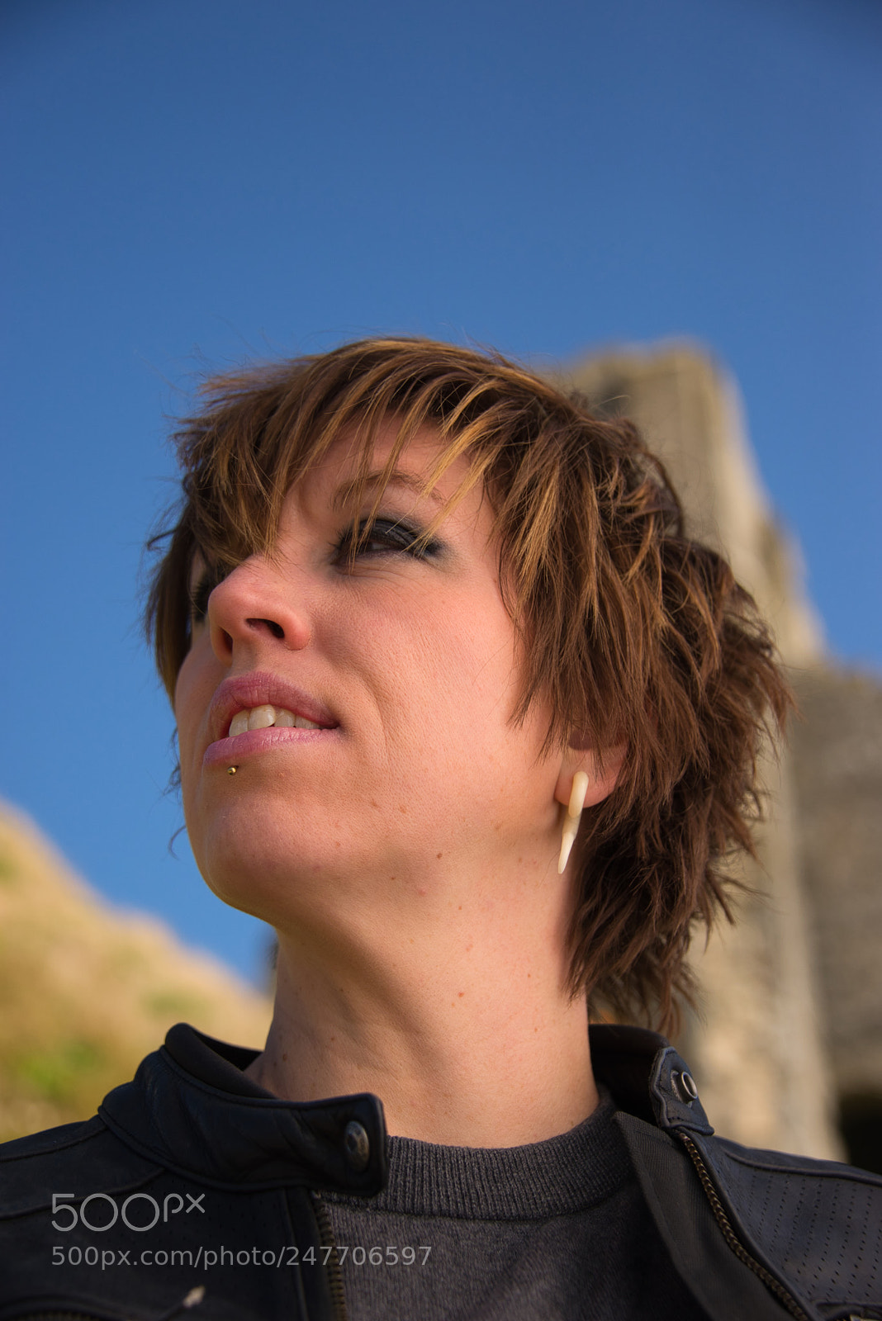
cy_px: 660
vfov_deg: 29.6
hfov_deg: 20.0
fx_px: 2497
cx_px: 441
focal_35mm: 68
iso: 320
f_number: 4.8
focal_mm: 68
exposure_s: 1/2500
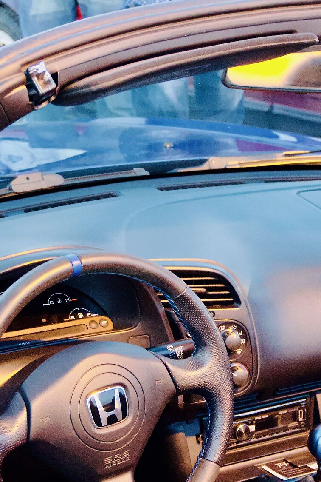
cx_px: 191
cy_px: 335
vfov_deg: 18.8
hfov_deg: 12.7
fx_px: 1444
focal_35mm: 108
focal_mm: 34
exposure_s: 1/50
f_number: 5
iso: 6400
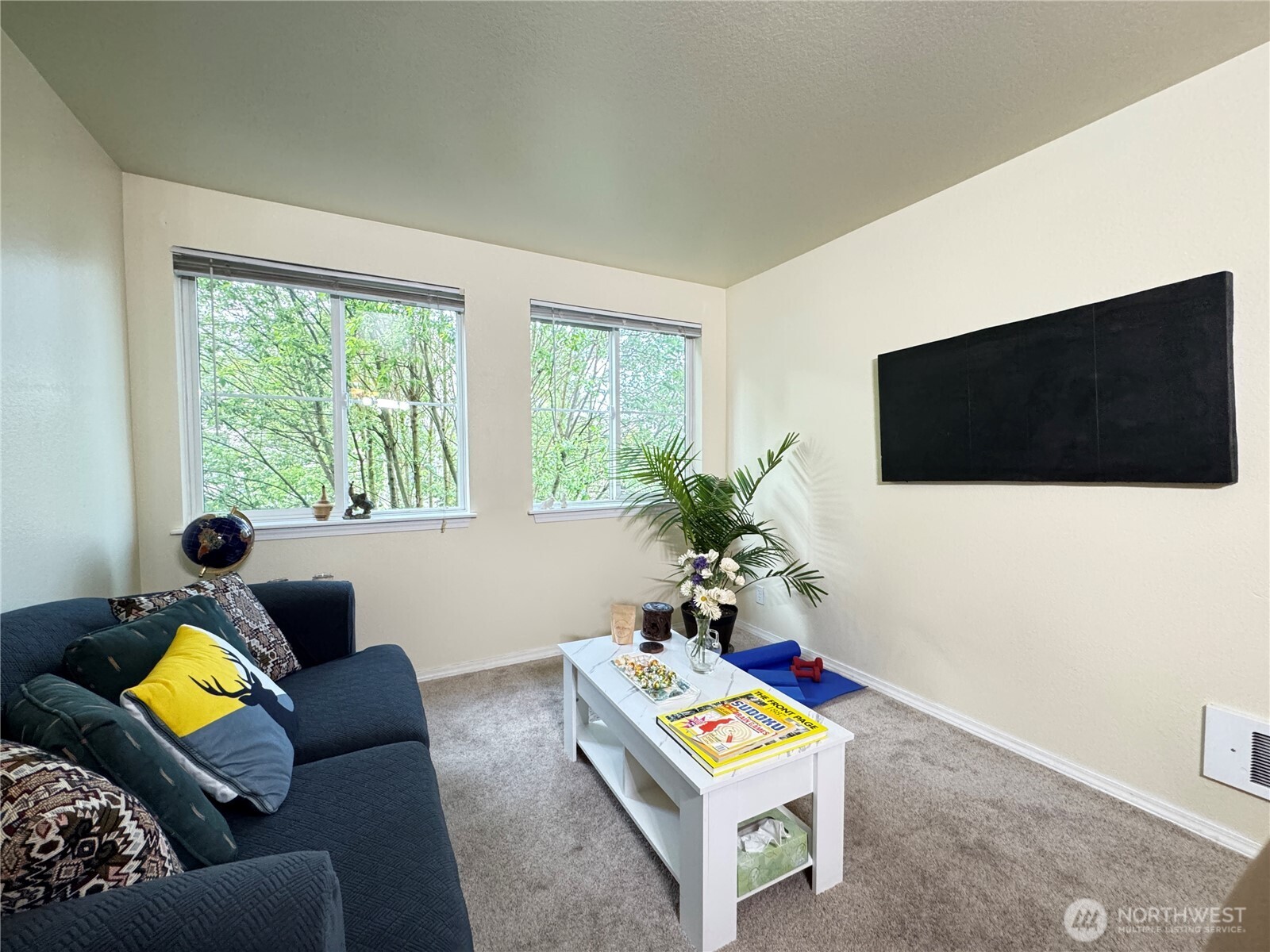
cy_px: 476
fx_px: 514
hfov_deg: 102.1
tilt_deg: -2.0
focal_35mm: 14
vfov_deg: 85.7
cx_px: 635
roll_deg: +1.0
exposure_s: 1/60
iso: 500
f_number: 2.2
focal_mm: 2.22
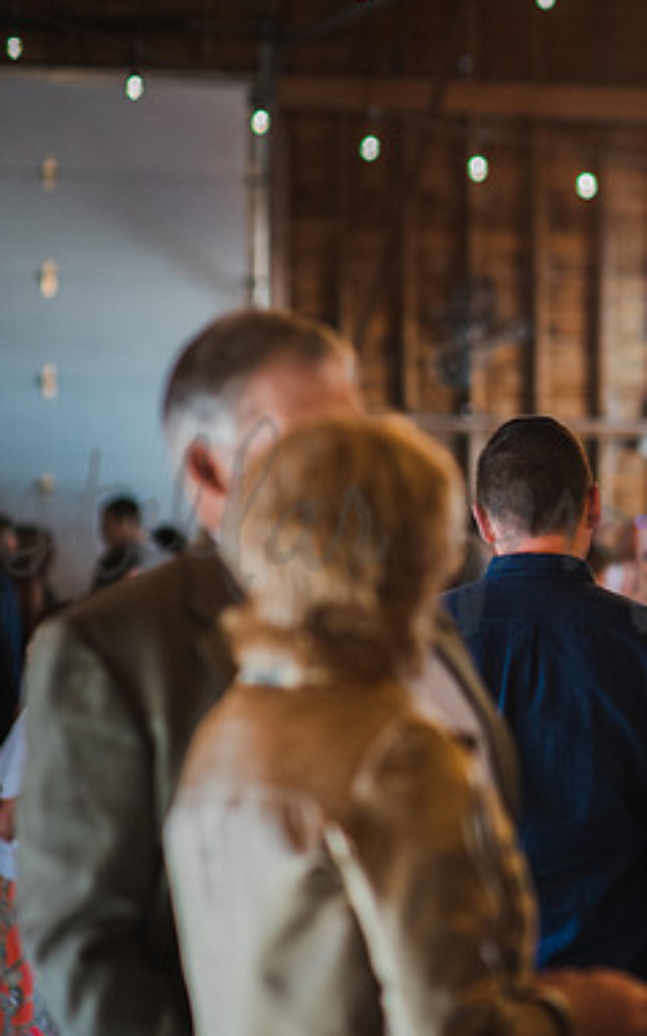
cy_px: 515
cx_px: 770
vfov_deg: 14.5
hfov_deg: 9.0
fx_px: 4067
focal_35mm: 144
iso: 1600
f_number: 2
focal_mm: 85
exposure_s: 1/200
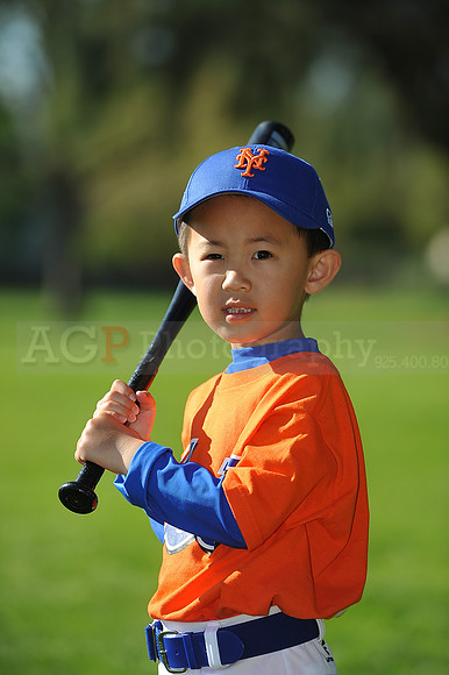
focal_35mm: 200
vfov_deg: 10.3
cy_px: 338
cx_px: 224
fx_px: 3746
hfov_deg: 6.9
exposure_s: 1/1250
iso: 200
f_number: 4.5
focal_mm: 200
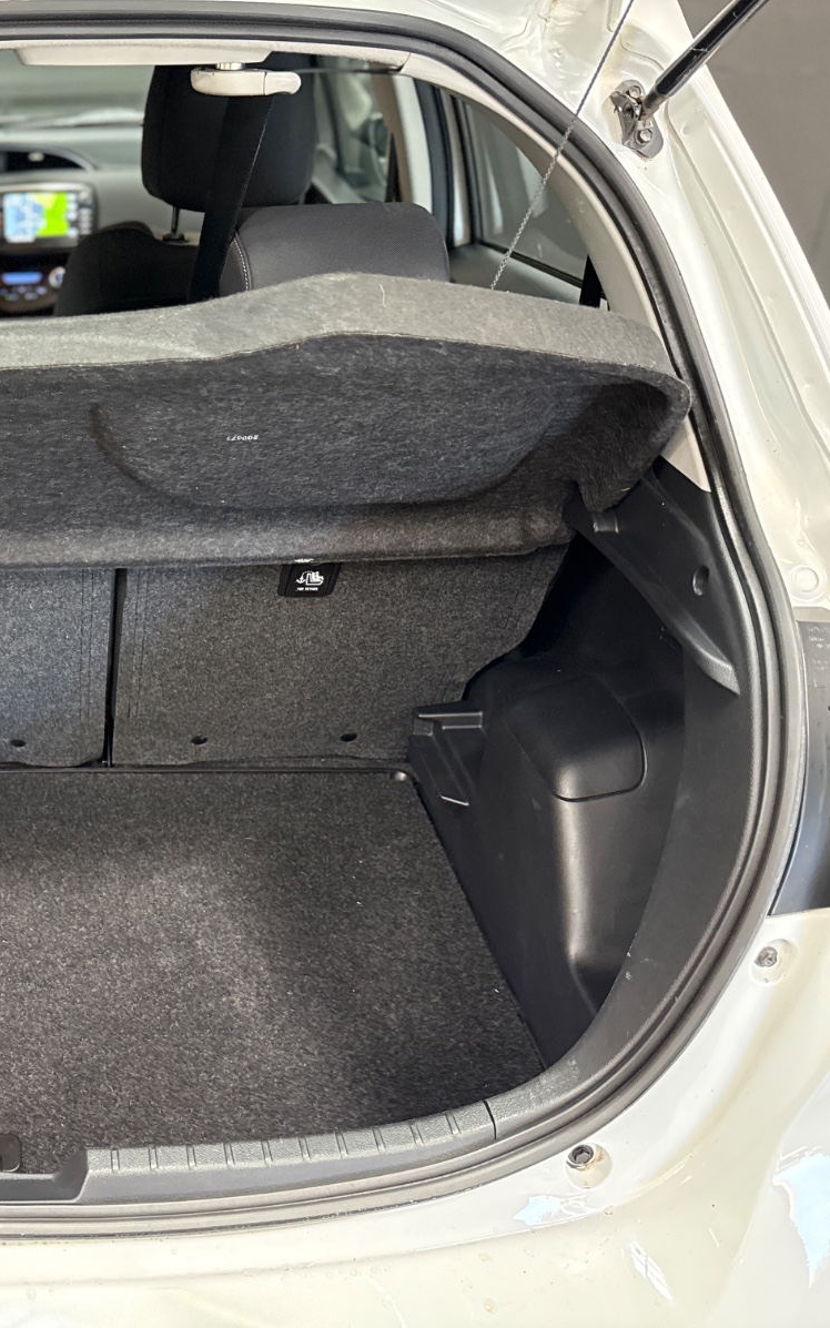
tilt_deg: -27.5
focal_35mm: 34
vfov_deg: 56.7
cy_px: 663
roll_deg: +2.6
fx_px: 1231
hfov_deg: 34.1
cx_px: 10
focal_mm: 6.76
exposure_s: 1/50
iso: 800
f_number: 1.78
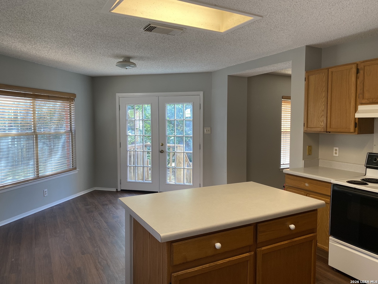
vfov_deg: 53.1
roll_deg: -0.5
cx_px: 189
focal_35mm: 26
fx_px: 284
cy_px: 142
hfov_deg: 67.3
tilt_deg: -3.3
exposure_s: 1/120
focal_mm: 4.25
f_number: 1.8
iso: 100
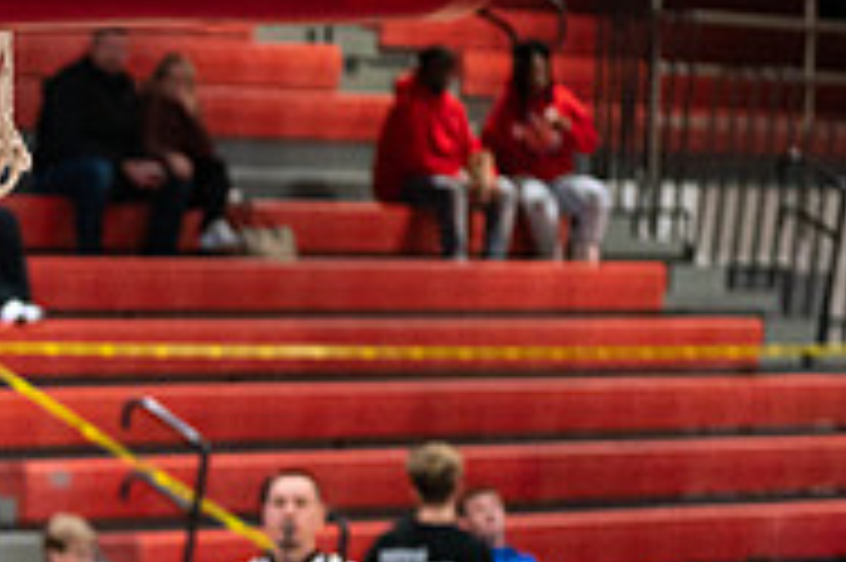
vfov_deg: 5.1
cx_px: -697
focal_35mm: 268
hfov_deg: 7.5
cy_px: 832
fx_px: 6292
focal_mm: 70
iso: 4000
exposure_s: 1/1000
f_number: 2.8
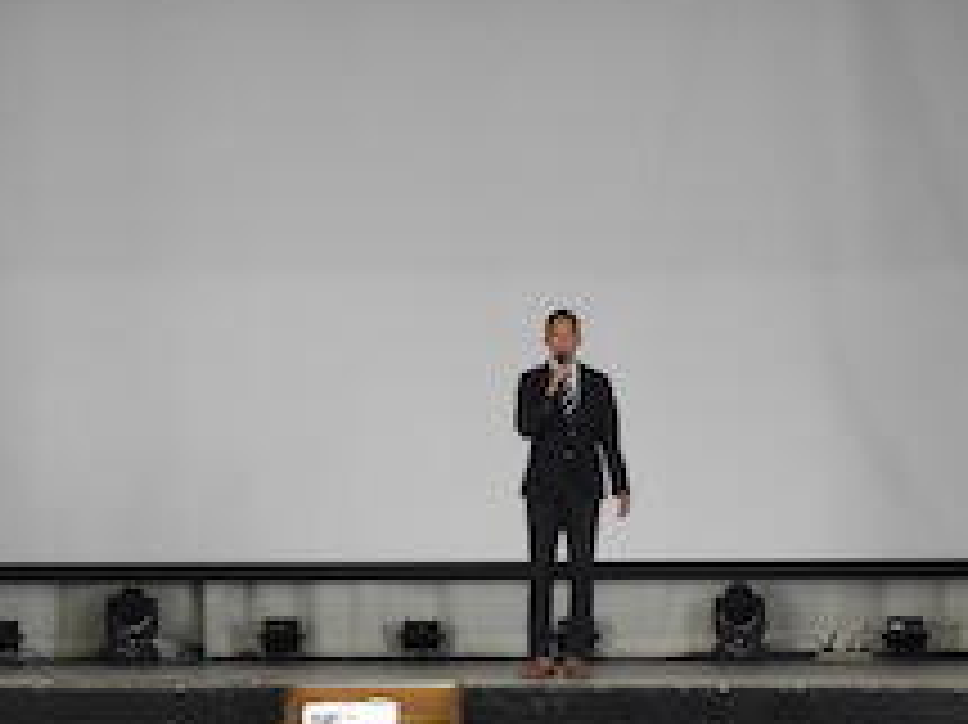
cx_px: 522
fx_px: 6512
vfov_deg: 6.4
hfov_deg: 8.5
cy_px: 391
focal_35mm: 233
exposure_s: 1/25
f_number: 5
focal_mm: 22.4
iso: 400
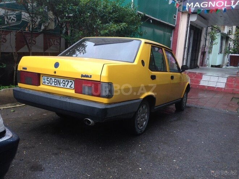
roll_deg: -4.1
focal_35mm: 33
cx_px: 120
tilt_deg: -9.9
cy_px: 90
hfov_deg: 55.4
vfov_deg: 42.9
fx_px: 228
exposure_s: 1/120
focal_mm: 4.12
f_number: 2.4
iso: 64
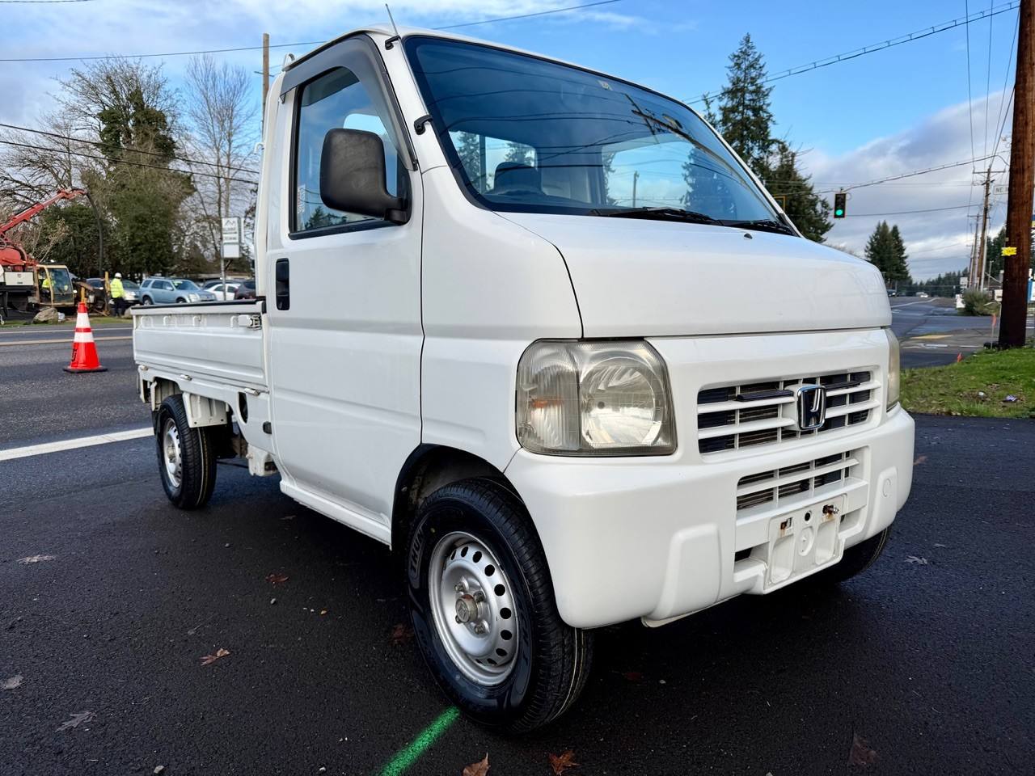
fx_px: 718
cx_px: 518
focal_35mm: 24
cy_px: 388
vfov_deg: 56.8
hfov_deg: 71.6
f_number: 1.78
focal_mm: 6.76
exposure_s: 1/2525
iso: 80
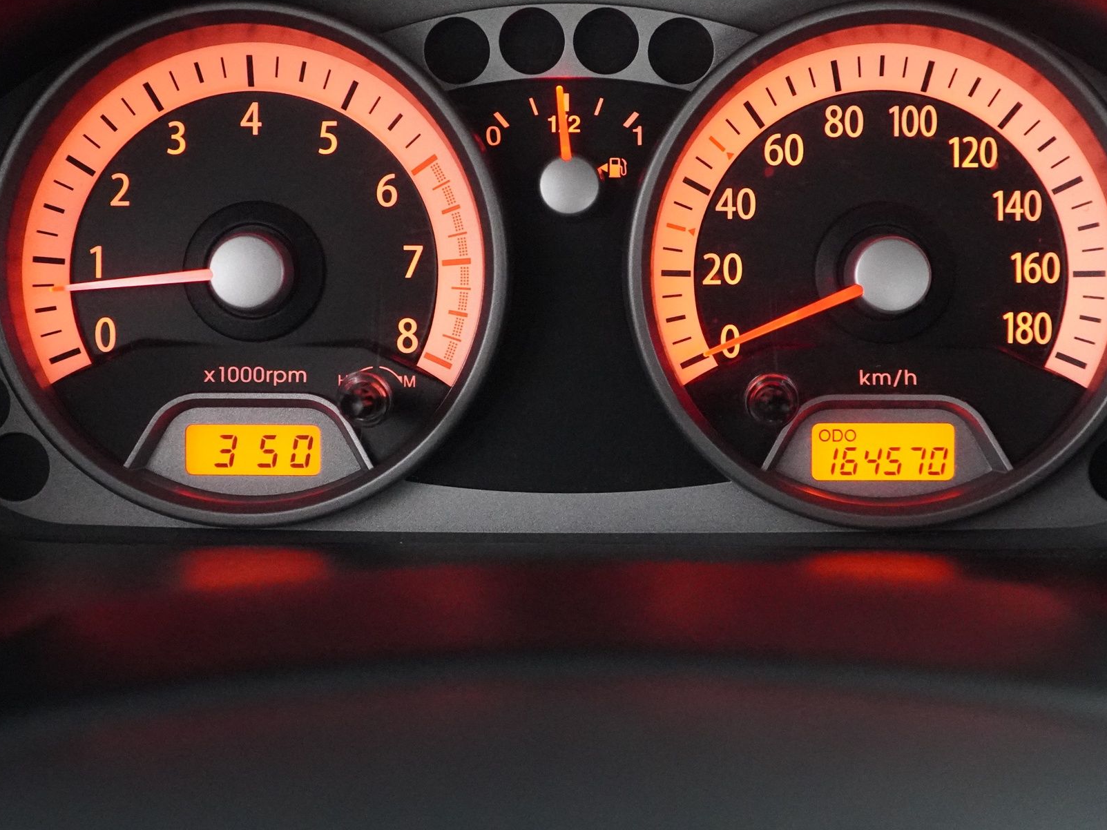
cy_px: 279
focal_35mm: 63
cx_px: 568
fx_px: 2015
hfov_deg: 30.7
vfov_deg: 23.2
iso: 6400
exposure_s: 1/40
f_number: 3.5
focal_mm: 28
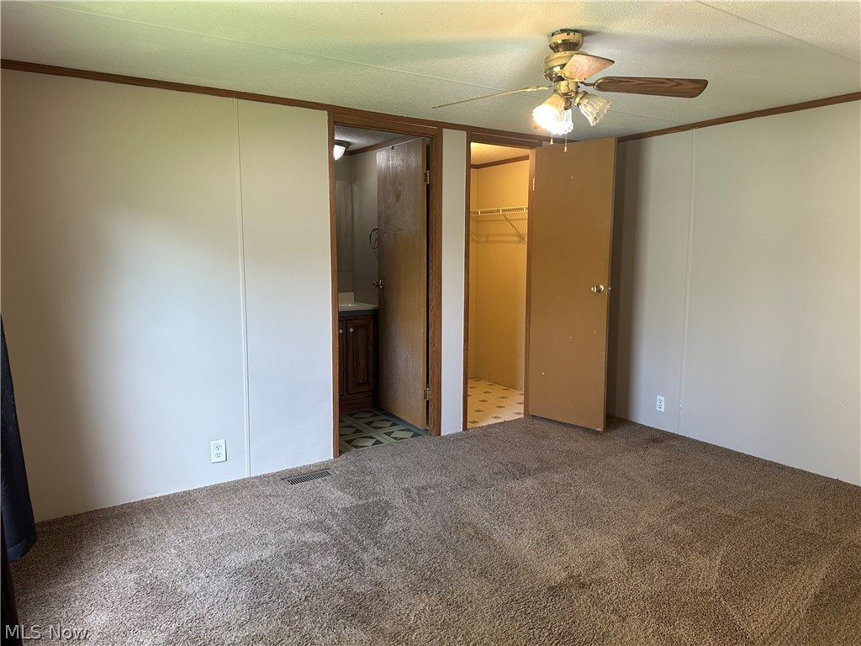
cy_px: 323
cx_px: 430
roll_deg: -0.5
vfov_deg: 56.8
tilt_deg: -8.4
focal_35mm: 24
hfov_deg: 71.6
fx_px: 597
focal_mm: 6.86
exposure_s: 1/120
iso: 160
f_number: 1.78
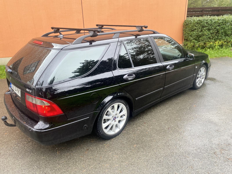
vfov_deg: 53.1
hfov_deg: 67.3
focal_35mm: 26
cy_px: 87
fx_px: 174
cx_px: 116
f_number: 1.8
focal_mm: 4.25
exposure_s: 1/71
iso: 125
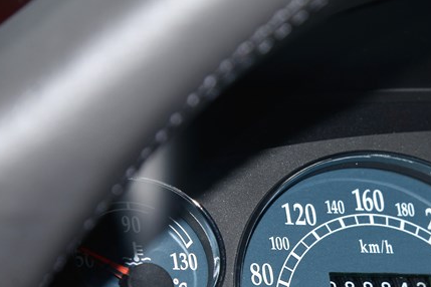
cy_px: 320
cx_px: 459
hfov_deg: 10.7
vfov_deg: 7.2
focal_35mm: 190
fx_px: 2275
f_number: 6.3
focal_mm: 85
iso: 200
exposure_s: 1/160
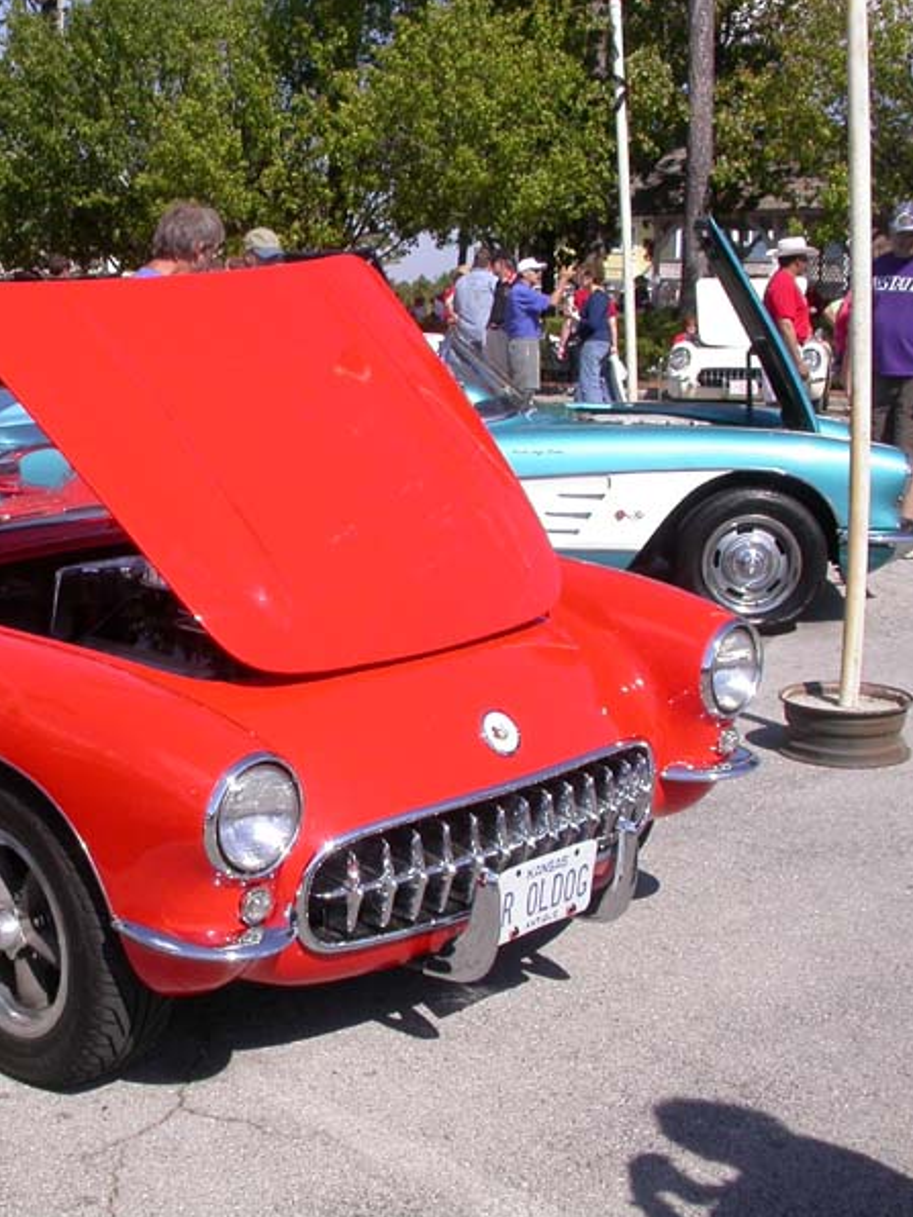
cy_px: 608
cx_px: 129
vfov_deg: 37.5
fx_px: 1794
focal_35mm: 51
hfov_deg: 27.7
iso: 100
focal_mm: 7.85
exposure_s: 1/339
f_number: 7.5
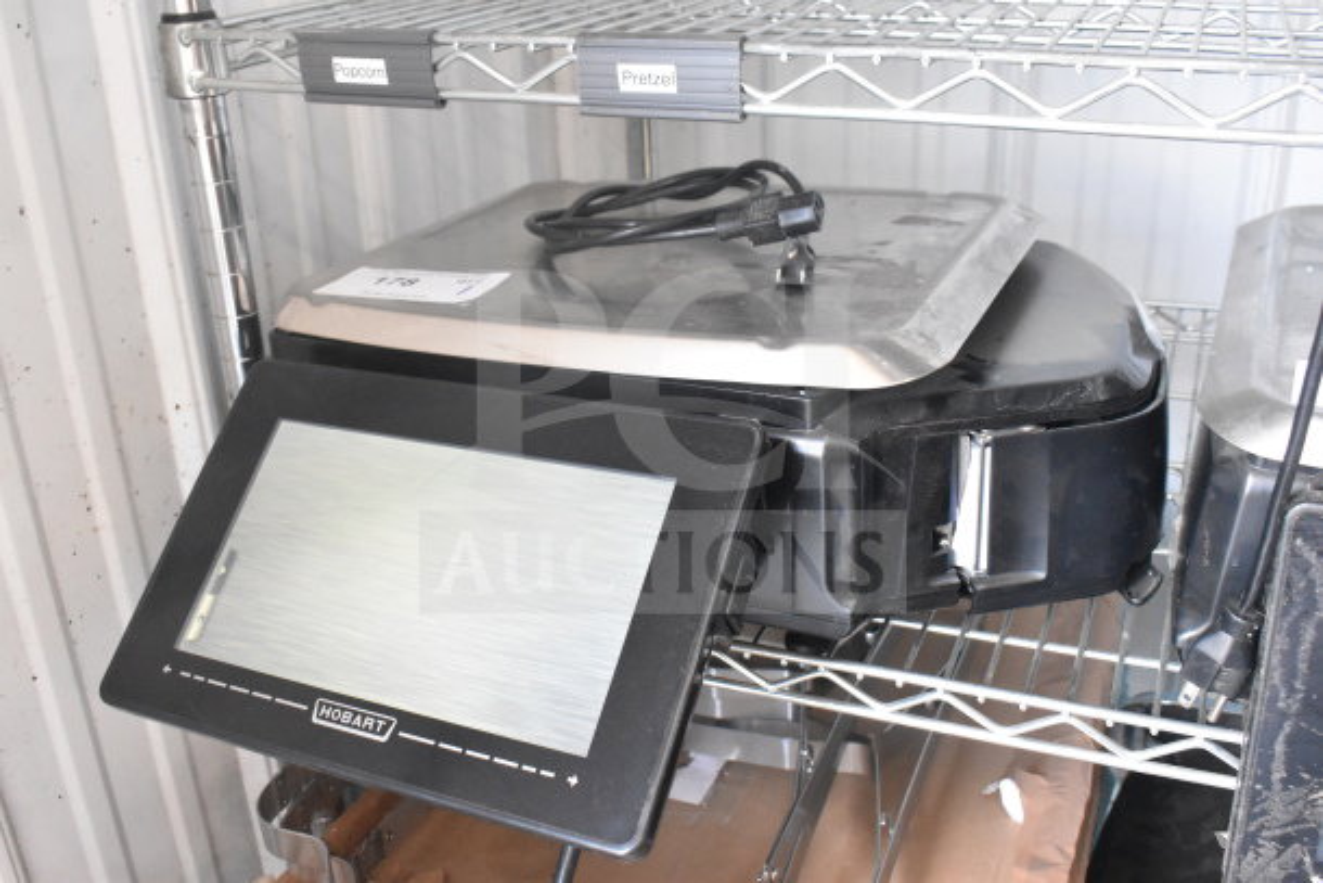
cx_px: 662
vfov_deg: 38.4
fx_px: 1268
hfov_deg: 55.1
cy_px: 442
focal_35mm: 34
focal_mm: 23
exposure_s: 1/200
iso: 6400
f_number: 7.1
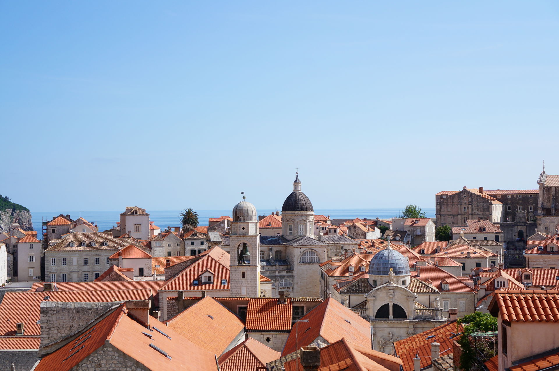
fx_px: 814
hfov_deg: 37.9
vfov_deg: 25.7
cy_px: 186
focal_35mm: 52
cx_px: 280
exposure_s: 1/1000
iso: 200
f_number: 5.6
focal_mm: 35
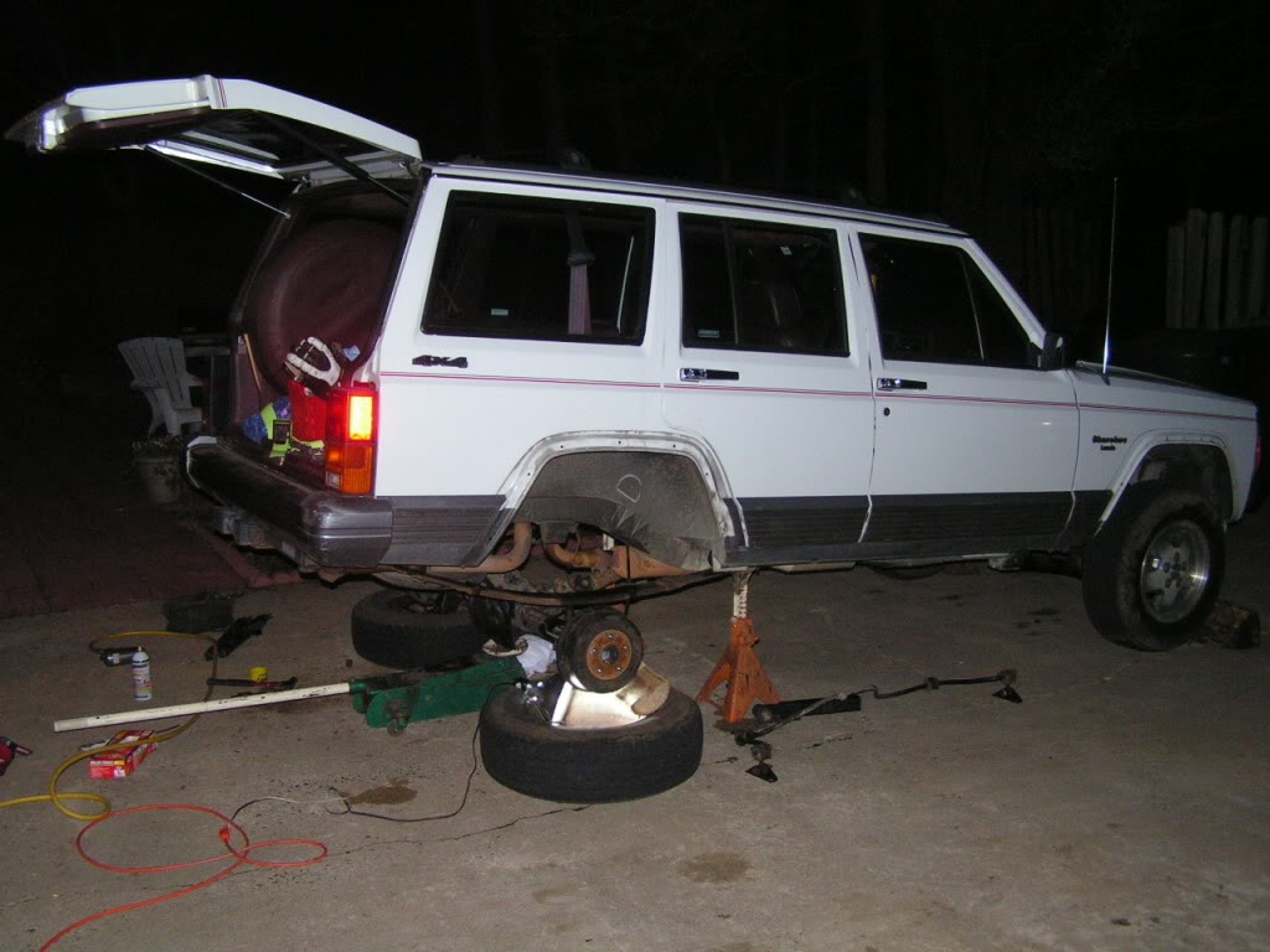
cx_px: 635
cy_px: 476
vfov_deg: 37.7
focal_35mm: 38
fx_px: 1394
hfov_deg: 49.0
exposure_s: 1/40
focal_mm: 6.3
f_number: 2.8
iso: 200
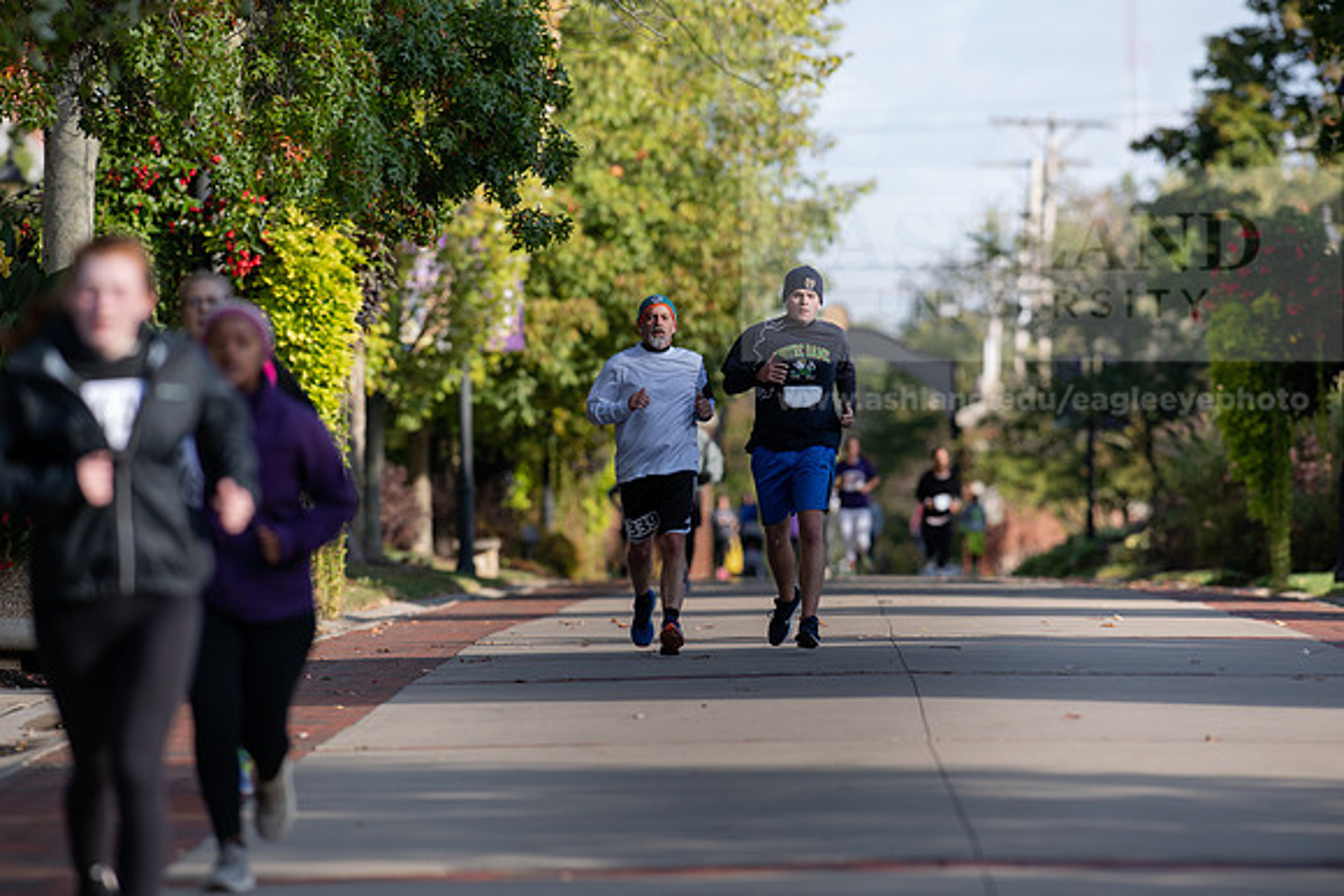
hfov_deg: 6.9
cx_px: 672
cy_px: 448
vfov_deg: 4.6
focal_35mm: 300
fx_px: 11202
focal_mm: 300
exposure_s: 1/500
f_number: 4.5
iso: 200
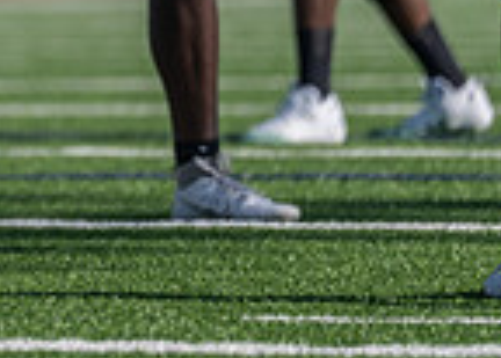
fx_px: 9637
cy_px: -275
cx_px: -498
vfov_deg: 2.1
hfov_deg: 3.0
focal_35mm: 677
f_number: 2.8
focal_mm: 160
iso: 100
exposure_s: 1/2000
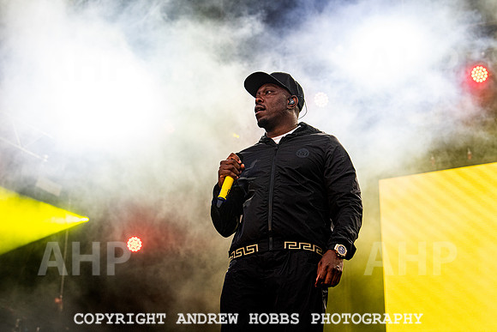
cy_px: 146
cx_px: 278
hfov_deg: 22.2
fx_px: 1269
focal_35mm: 92
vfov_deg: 14.9
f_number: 5
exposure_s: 1/800
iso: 1250
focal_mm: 82
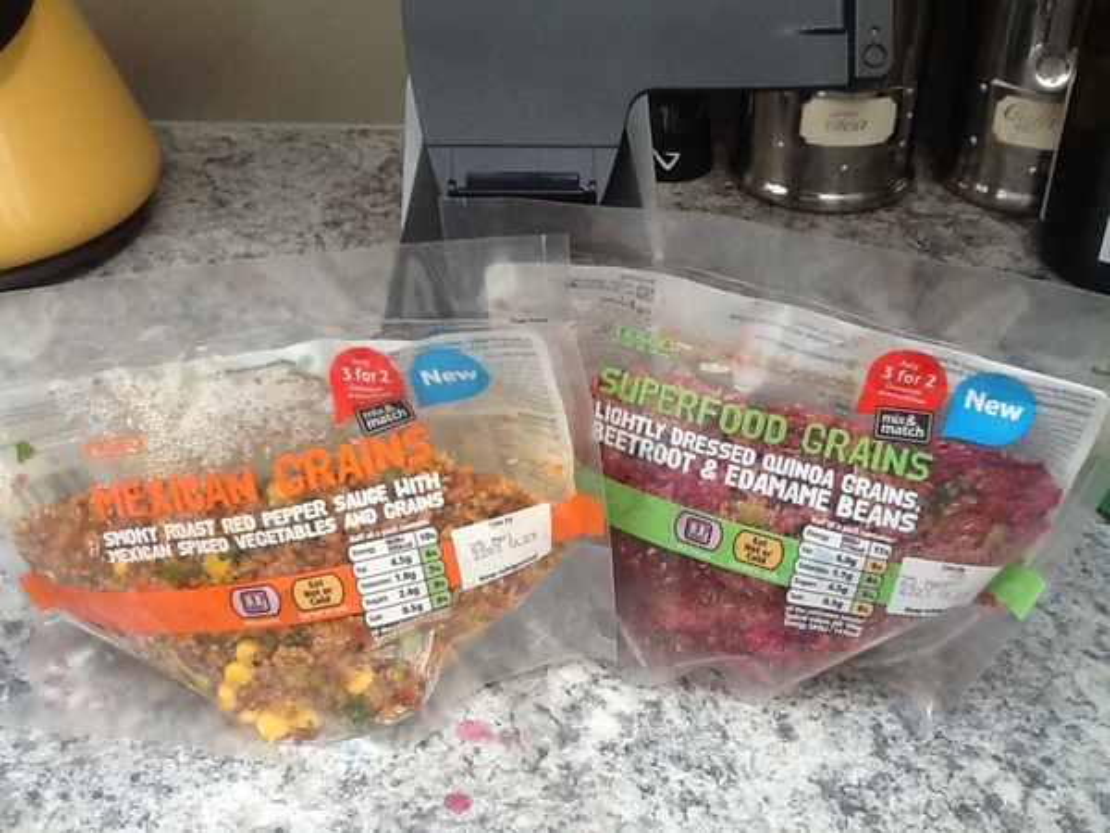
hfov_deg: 42.9
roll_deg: +0.6
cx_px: 555
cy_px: 416
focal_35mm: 44
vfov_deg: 32.9
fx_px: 1411
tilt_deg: -35.5
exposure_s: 1/30
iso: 50
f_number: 2.4
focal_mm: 2.03
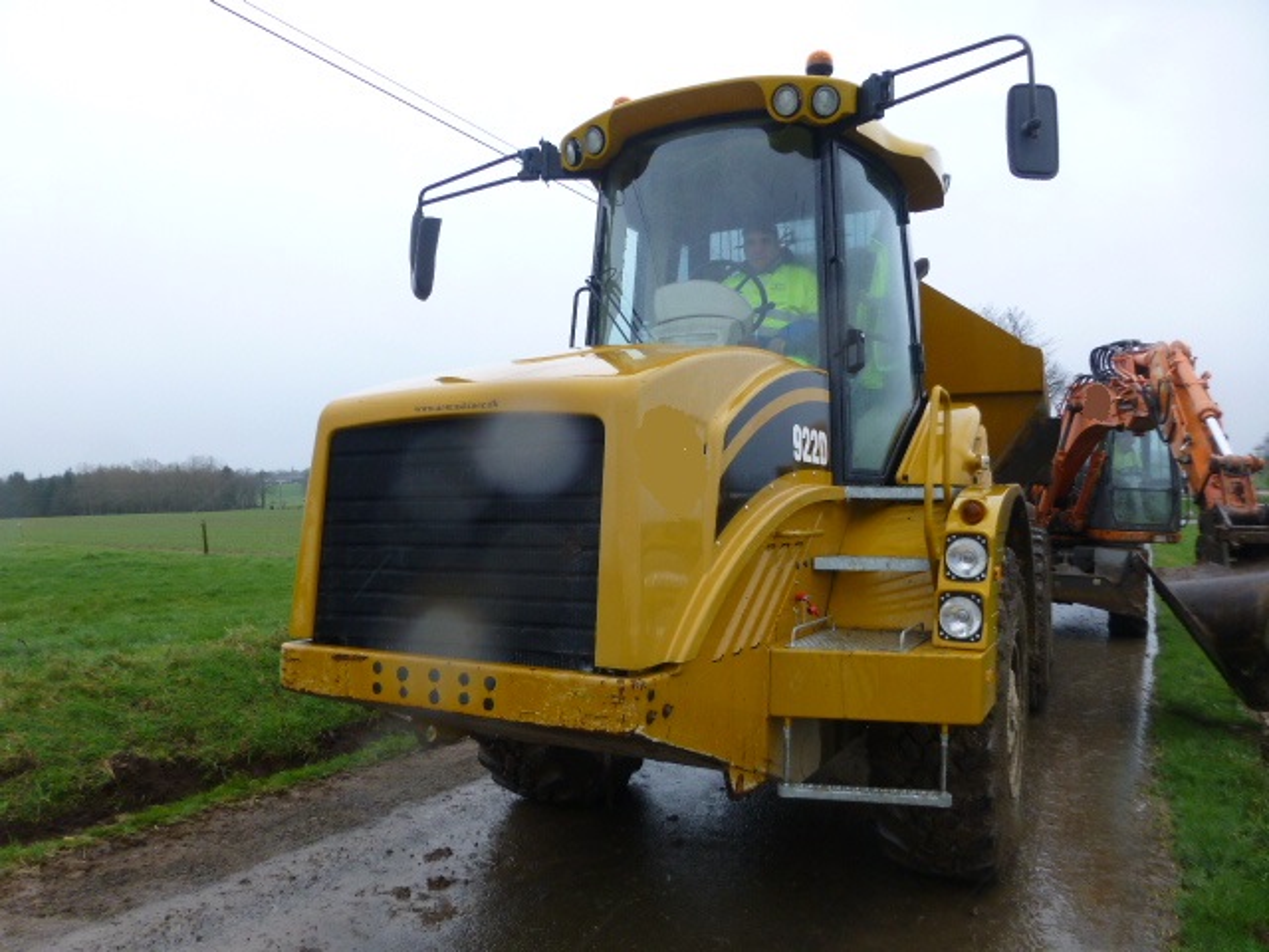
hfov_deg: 71.6
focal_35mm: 24
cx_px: 634
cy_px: 476
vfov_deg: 56.8
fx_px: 880
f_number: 3.3
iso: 200
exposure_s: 1/200
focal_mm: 4.3
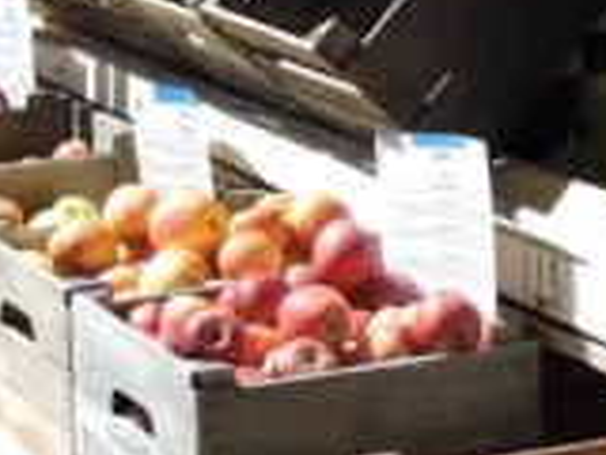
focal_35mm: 146
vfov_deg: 10.0
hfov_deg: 13.4
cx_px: 44
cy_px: -136
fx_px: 2556
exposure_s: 1/800
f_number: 3.3
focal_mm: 6.2
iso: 100
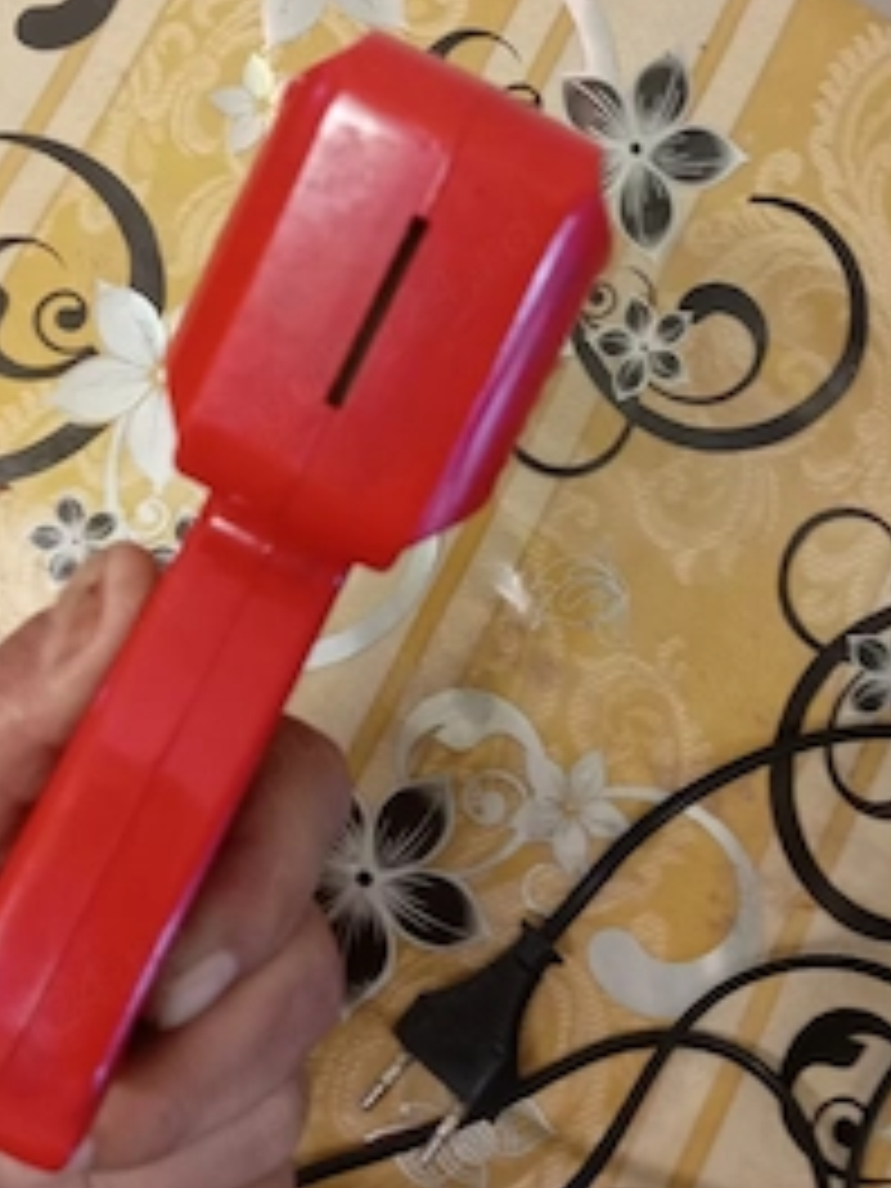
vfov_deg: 45.0
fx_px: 1407
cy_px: 380
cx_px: 482
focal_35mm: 41
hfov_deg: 35.1
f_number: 1.8
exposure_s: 1/20
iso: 1092
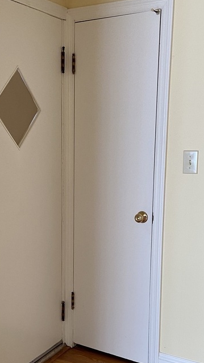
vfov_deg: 42.7
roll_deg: +0.5
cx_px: 68
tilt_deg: -10.9
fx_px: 461
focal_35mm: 48
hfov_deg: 24.8
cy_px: 218
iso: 100
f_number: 1.8
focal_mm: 4.25
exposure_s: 1/60
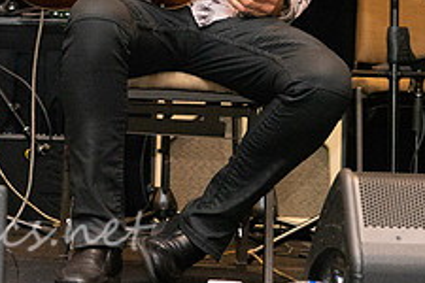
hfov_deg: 9.7
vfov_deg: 6.6
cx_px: -149
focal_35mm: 208
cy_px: -42
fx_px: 2455
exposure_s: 1/200
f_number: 6.3
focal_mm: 75
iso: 6400
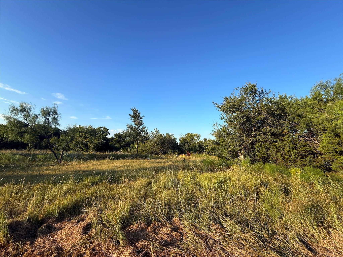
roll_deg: -2.0
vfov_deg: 85.7
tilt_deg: +8.5
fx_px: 139
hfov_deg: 102.1
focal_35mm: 14
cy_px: 128
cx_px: 172
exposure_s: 1/1033
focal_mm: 2.22
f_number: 2.2
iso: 50
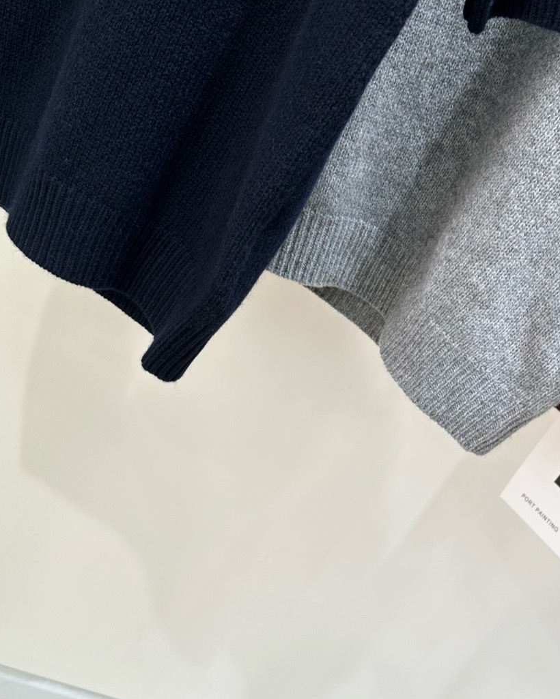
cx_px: 400
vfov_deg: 46.5
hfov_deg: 37.5
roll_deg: -32.4
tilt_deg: -26.2
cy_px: 425
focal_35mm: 39
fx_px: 808
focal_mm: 6.86
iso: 50
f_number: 1.78
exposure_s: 1/123
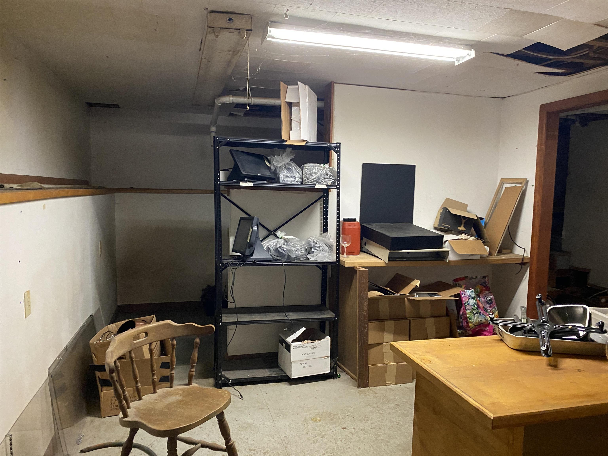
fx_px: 457
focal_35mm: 26
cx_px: 304
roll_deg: -0.1
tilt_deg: -4.4
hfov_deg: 67.3
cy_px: 228
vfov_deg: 53.1
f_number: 1.8
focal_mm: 4.25
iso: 500
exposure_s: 1/40
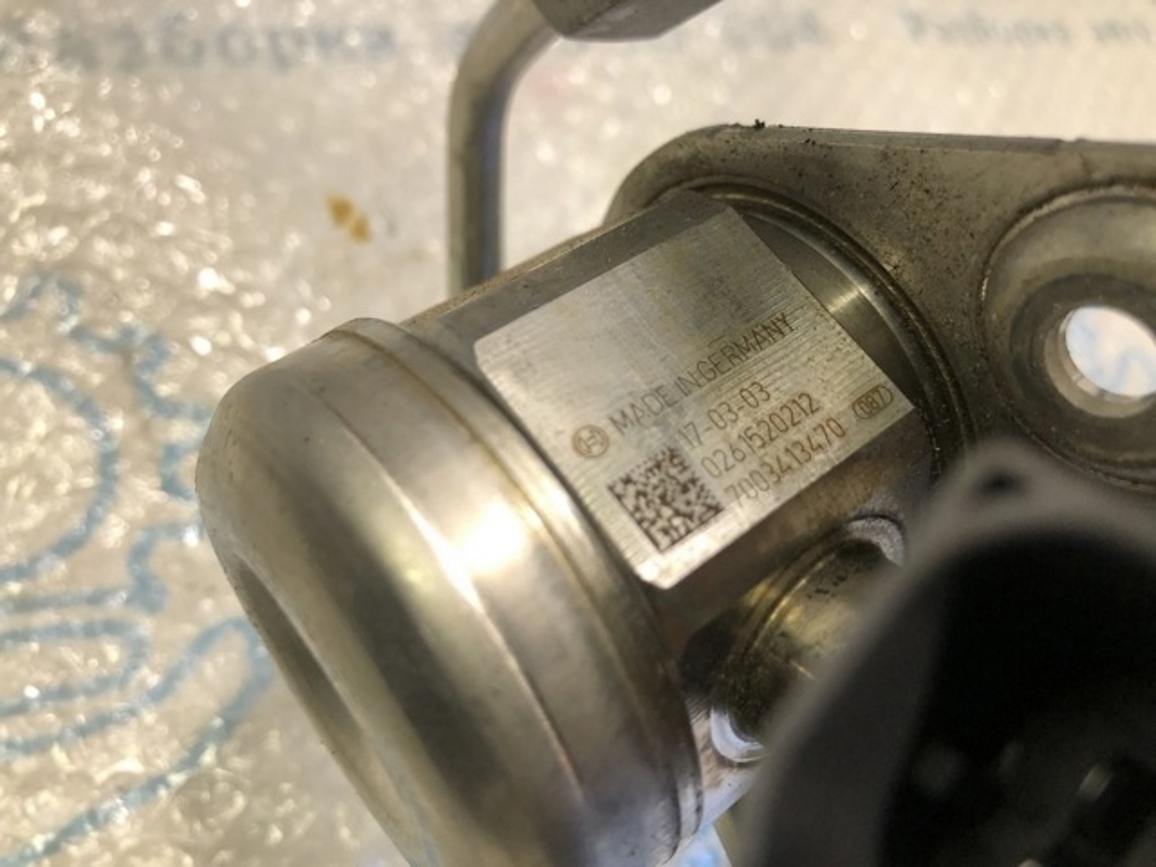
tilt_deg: -57.6
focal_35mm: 28
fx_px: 935
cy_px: 434
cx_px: 578
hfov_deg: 63.4
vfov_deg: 49.7
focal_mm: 4
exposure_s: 1/33
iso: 40
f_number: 1.8
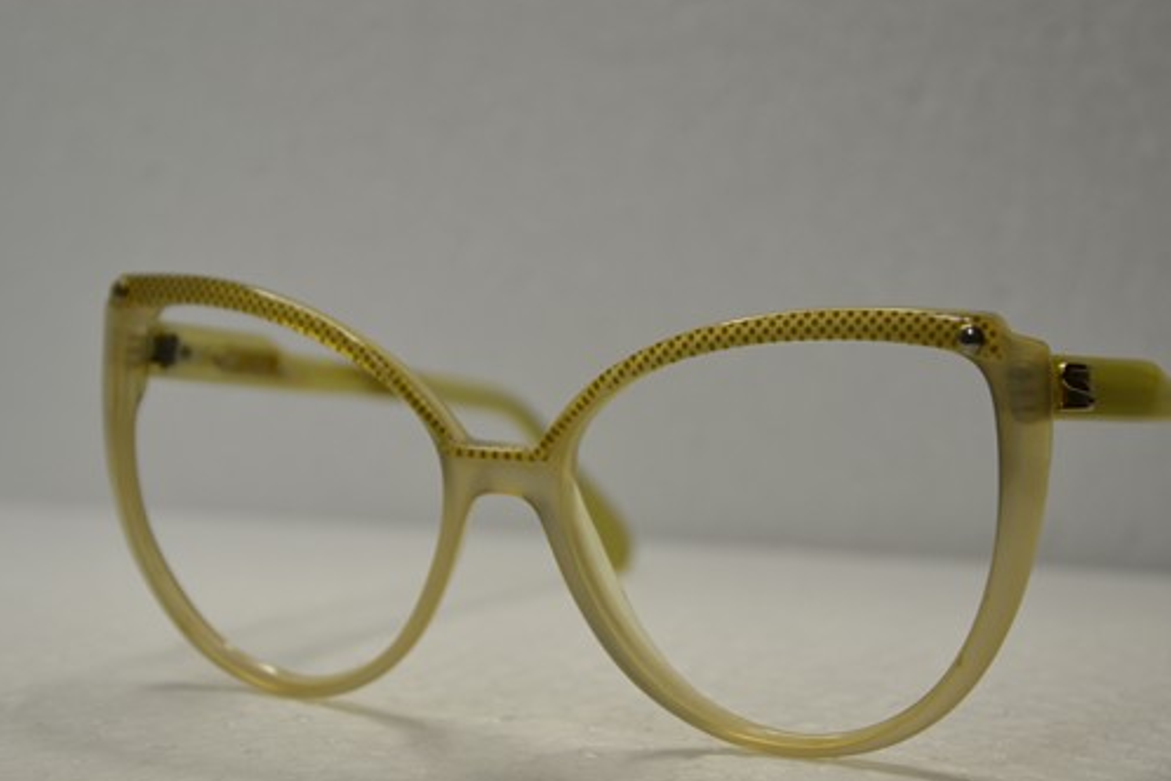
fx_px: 3057
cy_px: 440
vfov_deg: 14.5
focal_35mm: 94
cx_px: 644
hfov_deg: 21.7
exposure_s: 1/80
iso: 400
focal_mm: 52
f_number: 5
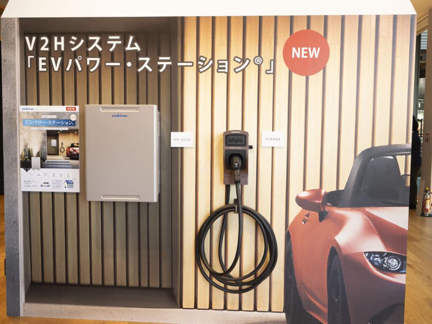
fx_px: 425
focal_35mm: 34
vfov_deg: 41.8
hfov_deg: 53.9
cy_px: 162
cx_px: 216
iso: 800
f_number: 4
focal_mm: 17
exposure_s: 1/125
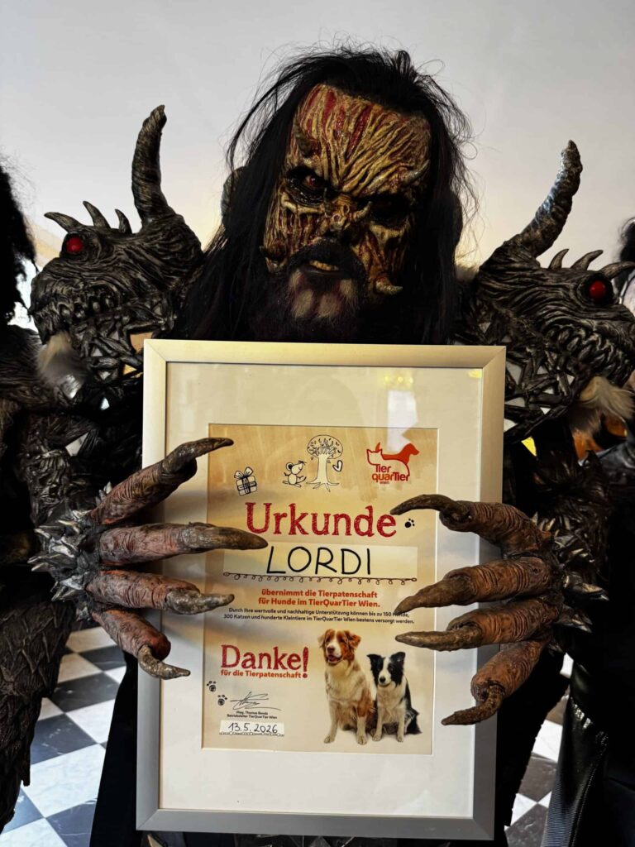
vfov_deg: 71.6
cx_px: 318
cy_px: 424
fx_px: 587
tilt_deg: +1.2
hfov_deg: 56.8
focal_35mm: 24
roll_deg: -3.2
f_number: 1.78
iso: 200
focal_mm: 6.76
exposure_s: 1/100
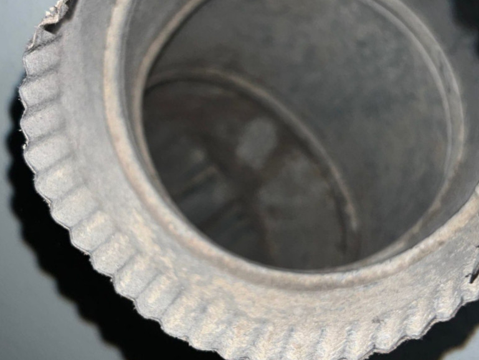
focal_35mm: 30
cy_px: 176
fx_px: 415
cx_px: 242
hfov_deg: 60.0
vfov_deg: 46.8
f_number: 1.8
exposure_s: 1/695
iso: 20
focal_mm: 4
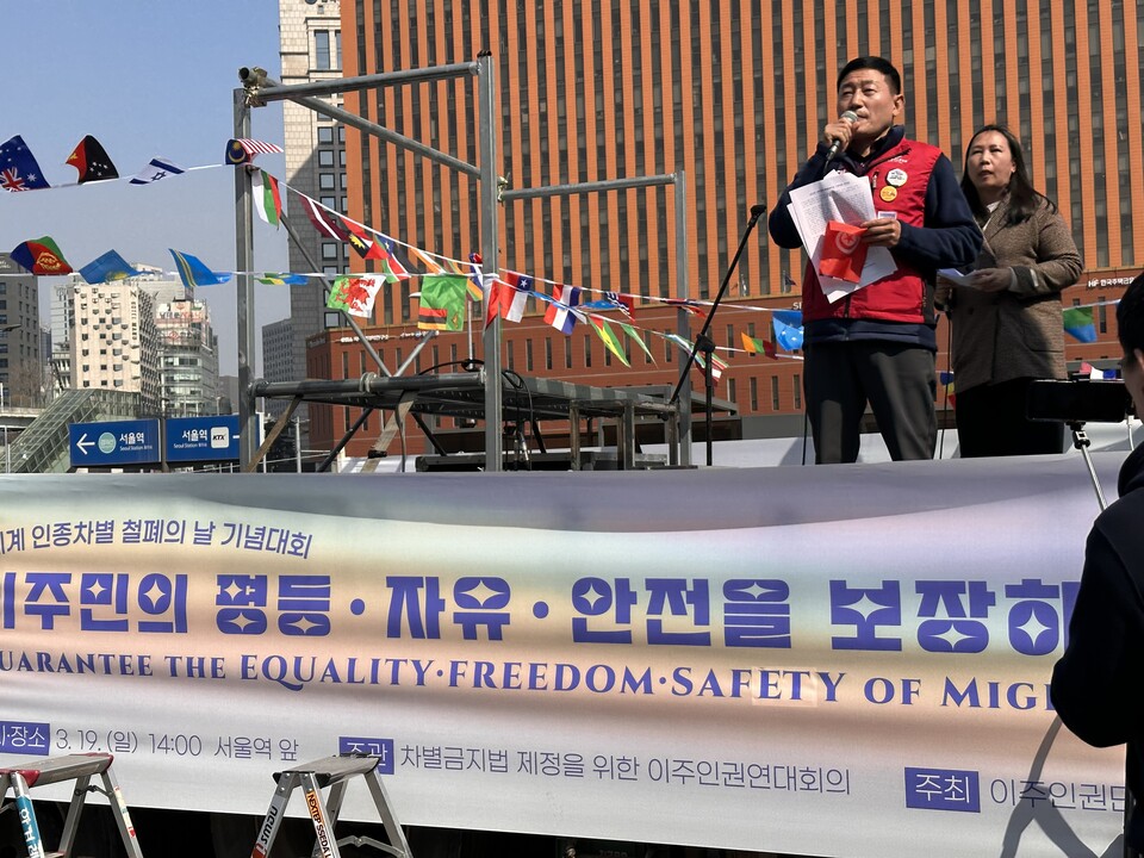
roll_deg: +1.8
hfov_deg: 39.7
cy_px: 429
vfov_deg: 30.3
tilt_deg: +1.0
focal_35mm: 48
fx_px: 1586
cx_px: 572
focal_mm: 6.86
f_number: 1.78
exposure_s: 1/4566
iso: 64
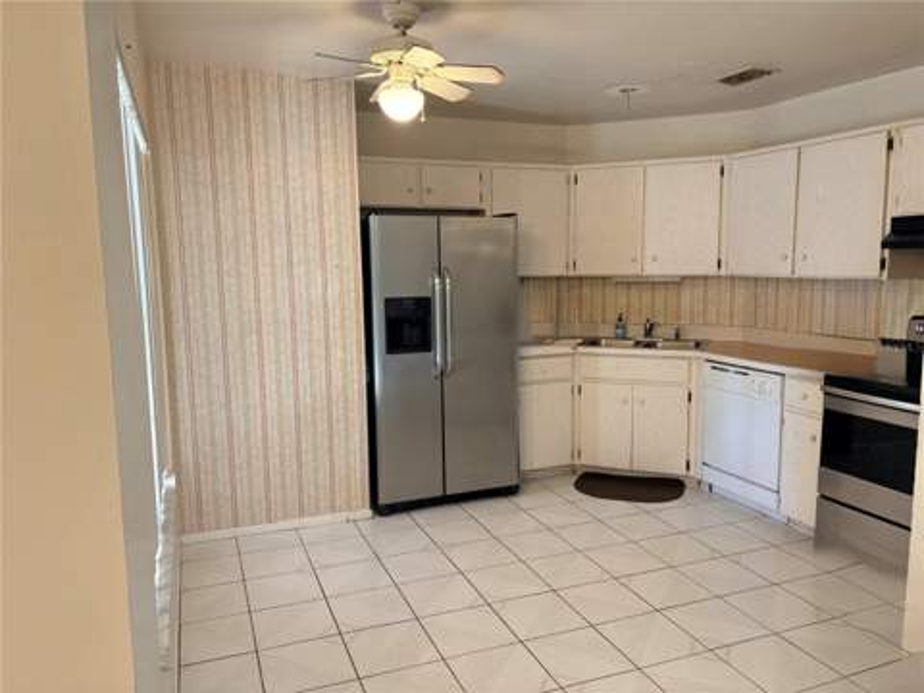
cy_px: 346
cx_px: 462
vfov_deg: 53.1
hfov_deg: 67.3
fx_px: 694
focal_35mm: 26
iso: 125
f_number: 1.6
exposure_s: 1/60
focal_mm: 5.96
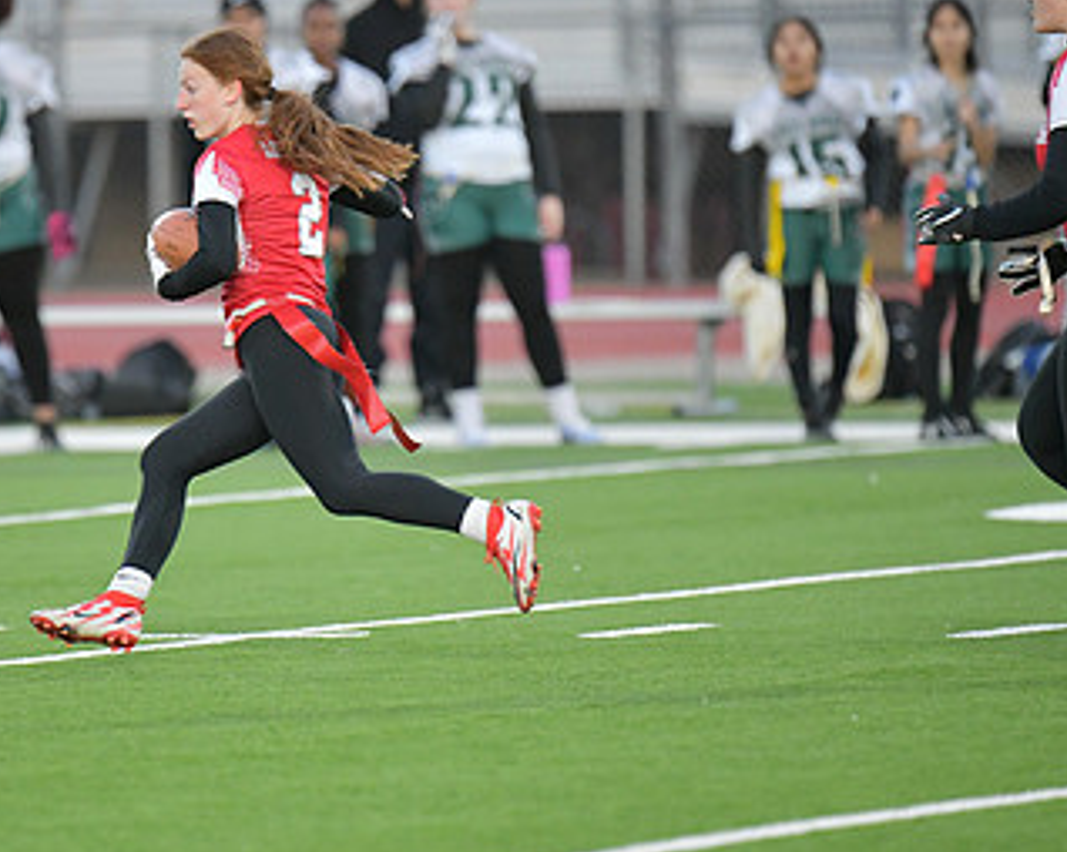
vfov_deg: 3.0
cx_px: 302
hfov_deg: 3.8
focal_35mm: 514
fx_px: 16222
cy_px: 230
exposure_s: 1/3200
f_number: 2.8
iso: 4000
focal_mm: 300
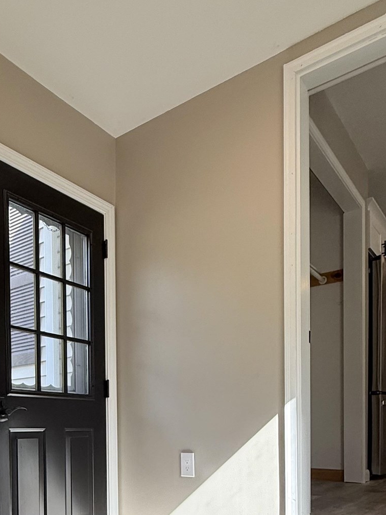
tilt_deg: -0.9
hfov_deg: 43.6
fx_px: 476
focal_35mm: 32
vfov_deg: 51.7
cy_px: 439
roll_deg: +0.2
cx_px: 134
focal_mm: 2.22
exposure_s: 1/236
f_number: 2.2
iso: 64
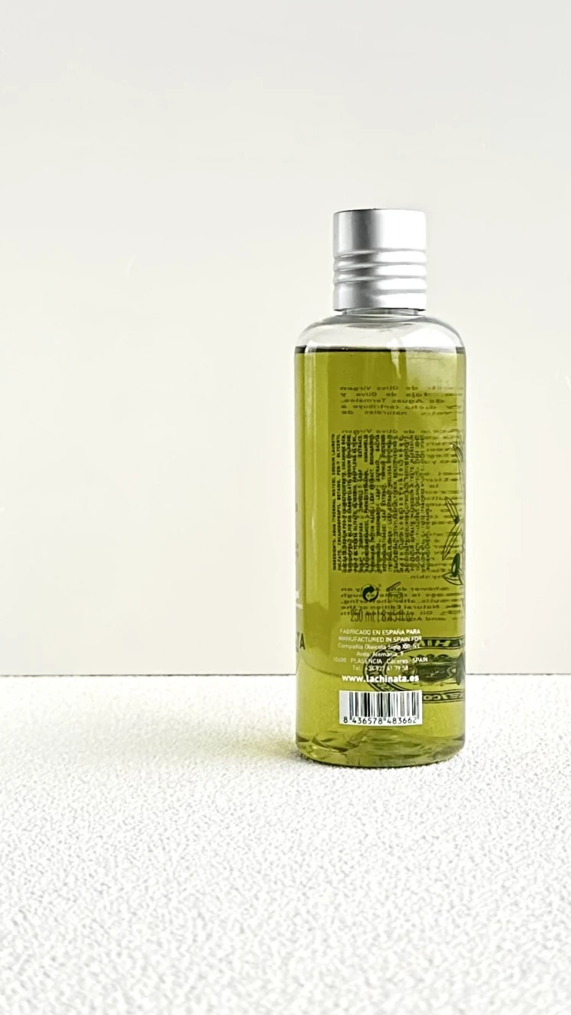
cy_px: 493
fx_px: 726
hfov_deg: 42.4
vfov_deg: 69.8
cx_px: 374
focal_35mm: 27
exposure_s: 1/60
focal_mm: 6.86
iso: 500
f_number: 1.78
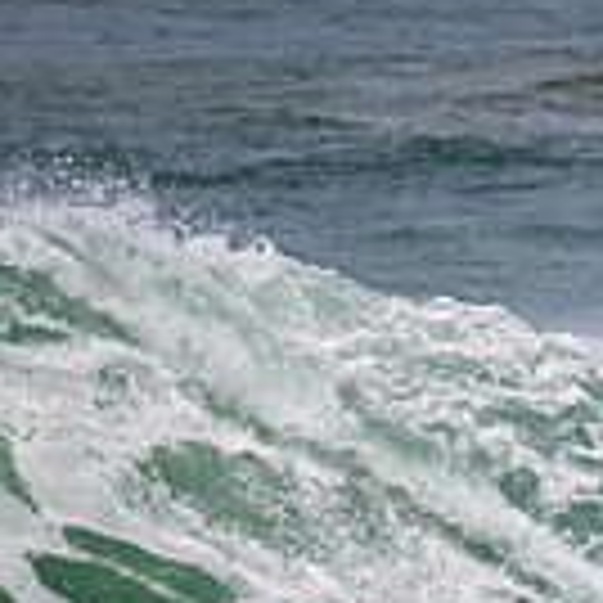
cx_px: 1156
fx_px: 50118
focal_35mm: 2543
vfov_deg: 0.7
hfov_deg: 0.7
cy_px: 736
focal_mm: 690
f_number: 11
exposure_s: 1/2000
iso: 640
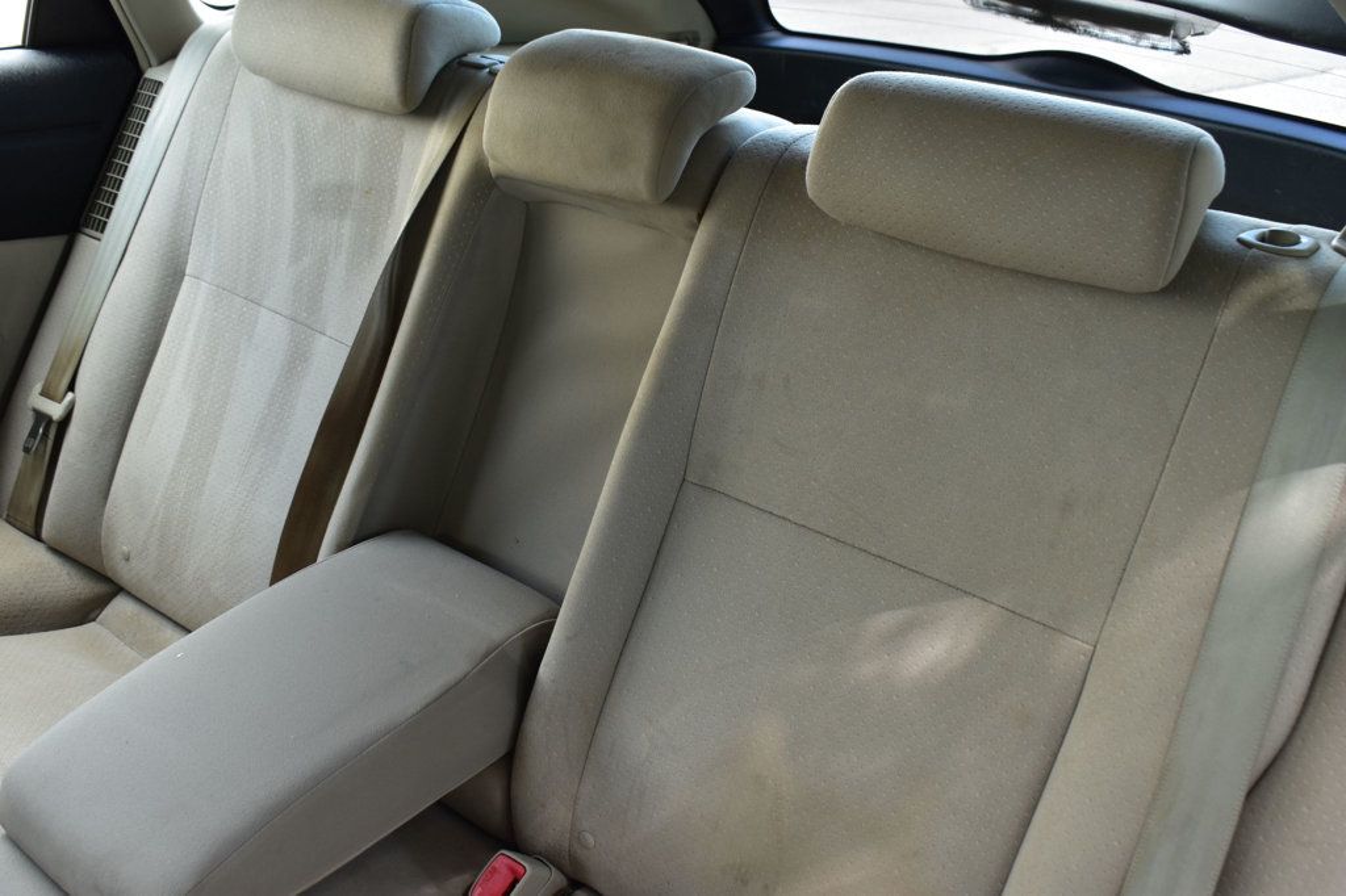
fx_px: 1345
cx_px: 673
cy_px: 448
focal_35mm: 36
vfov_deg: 36.8
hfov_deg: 53.1
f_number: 8
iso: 400
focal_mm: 24
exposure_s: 1/50
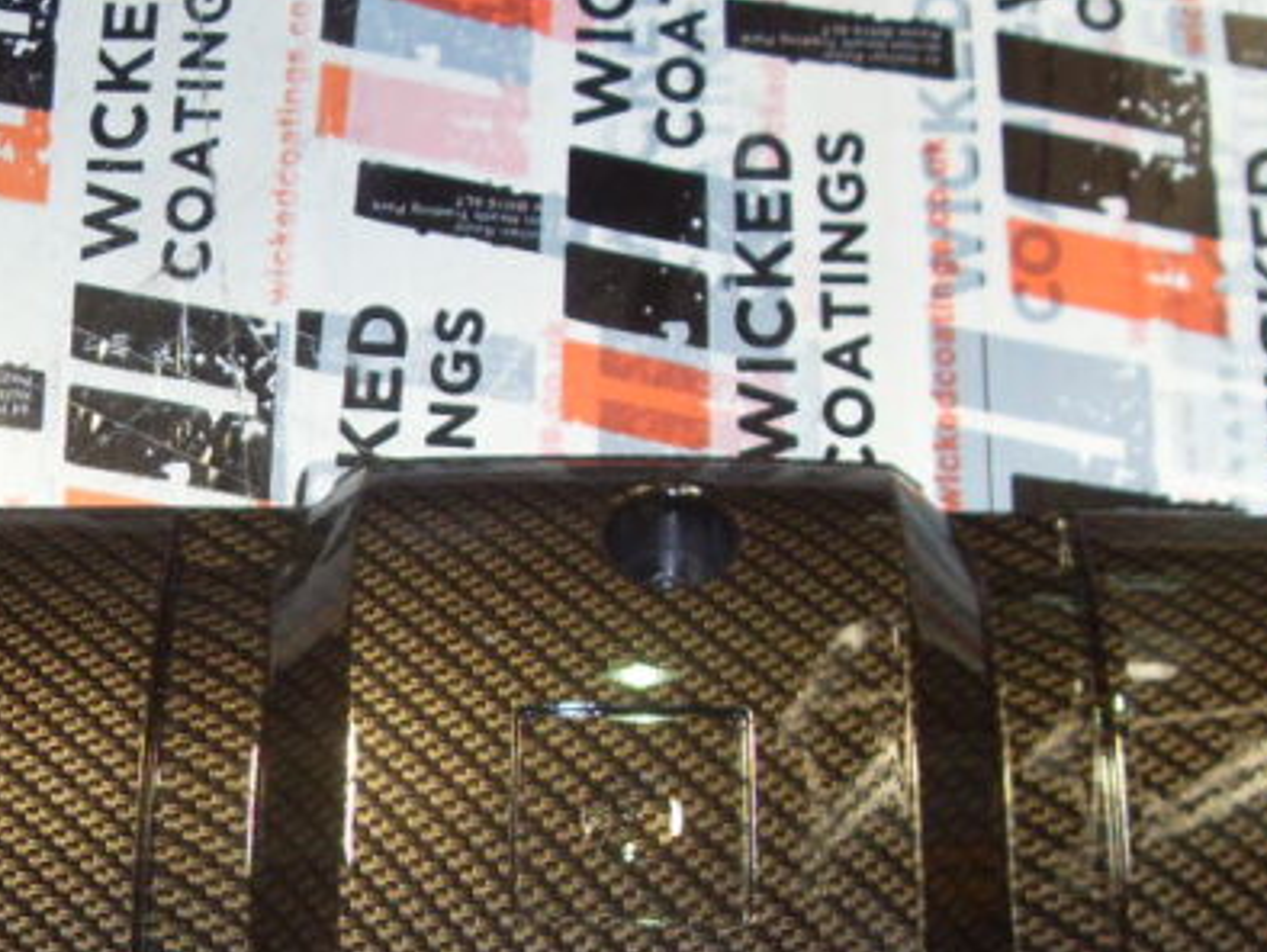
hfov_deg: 27.4
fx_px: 2600
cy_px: 769
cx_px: 543
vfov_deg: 20.5
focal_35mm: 71
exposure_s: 1/45
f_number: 2.8
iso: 100
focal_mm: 6.3
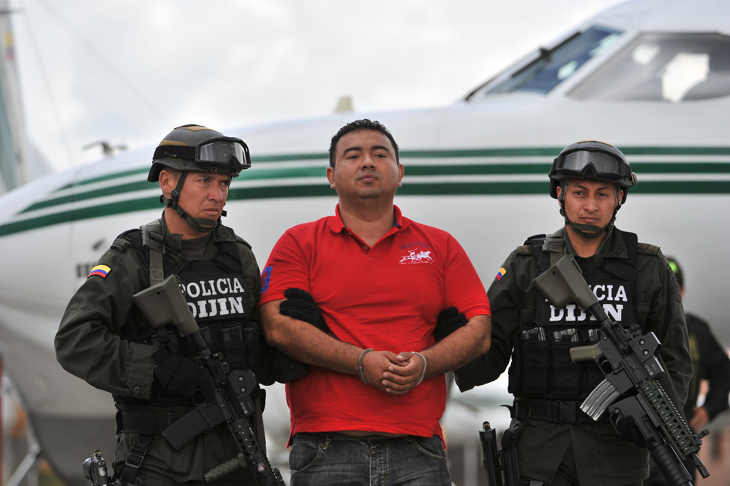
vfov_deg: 4.4
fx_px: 6282
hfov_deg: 6.7
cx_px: 365
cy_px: 243
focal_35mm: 310
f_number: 6.3
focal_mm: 310
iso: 250
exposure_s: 1/500
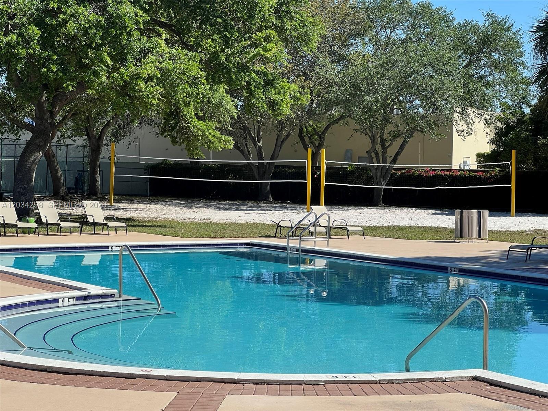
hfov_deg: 25.3
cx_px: 274
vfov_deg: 19.1
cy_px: 206
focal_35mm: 77
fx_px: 1219
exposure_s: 1/513
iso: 32
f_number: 2.8
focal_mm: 9
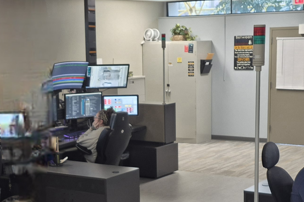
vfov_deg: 18.3
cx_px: 144
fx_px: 625
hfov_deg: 27.3
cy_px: 162
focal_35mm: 74
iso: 200
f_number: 1.8
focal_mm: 5.4
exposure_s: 1/53.2
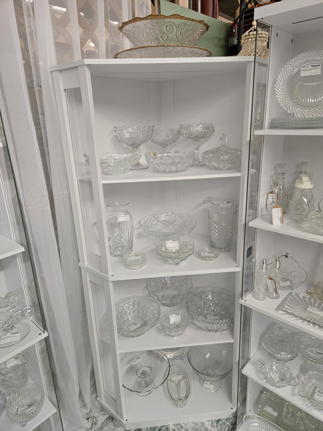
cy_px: 216
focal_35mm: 23
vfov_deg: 73.9
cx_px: 162
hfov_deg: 58.9
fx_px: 286
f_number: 1.8
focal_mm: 5.4
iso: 640
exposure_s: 1/120
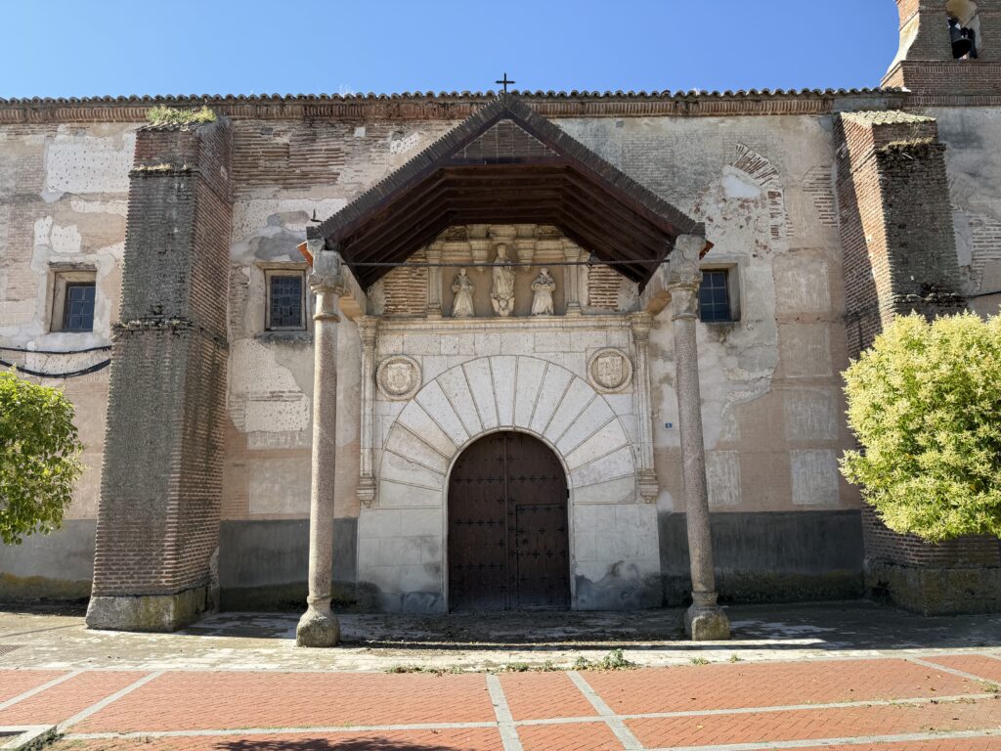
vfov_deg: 56.8
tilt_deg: +9.9
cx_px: 500
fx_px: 694
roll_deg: +0.4
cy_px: 376
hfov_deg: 71.6
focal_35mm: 24
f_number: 1.78
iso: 80
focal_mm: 6.76
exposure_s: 1/1689
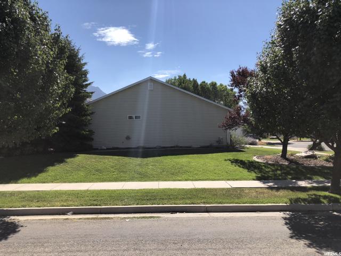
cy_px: 128
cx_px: 170
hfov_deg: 63.4
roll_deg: +0.4
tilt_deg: +1.7
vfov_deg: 49.7
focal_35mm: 28
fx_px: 276
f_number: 1.8
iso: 20
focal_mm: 4
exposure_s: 1/2558
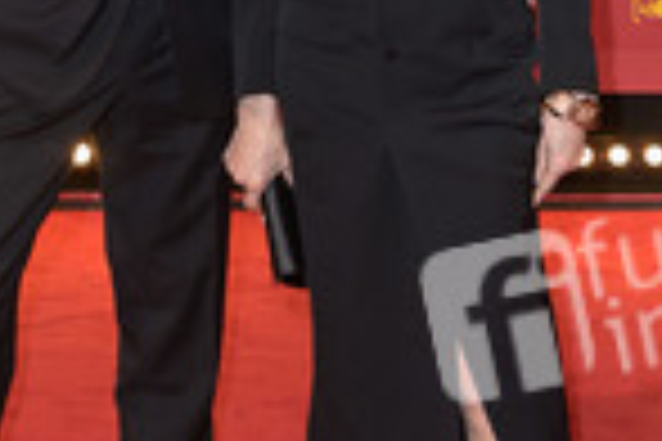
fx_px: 2243
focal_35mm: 122
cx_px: 243
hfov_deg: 16.8
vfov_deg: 11.2
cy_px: 72
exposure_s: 1/160
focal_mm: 45
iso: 1000
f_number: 5.6
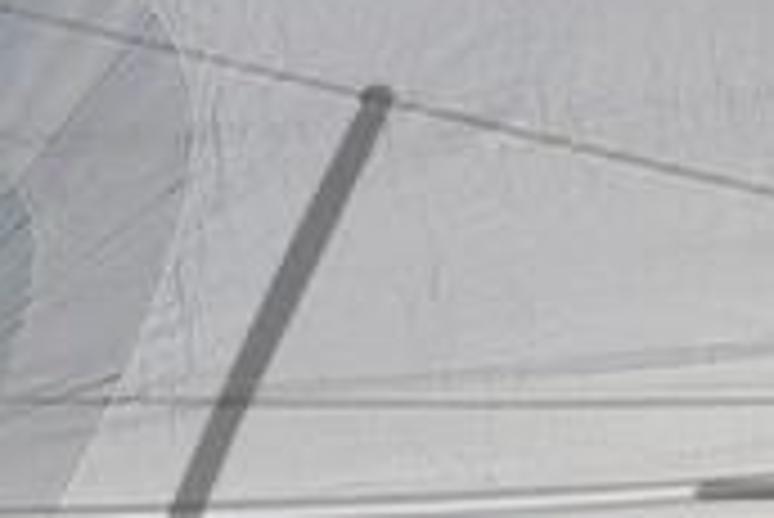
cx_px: 420
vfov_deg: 2.5
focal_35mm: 552
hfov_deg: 3.7
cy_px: 597
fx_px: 11878
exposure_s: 1/4000
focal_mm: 160
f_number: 6.3
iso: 320
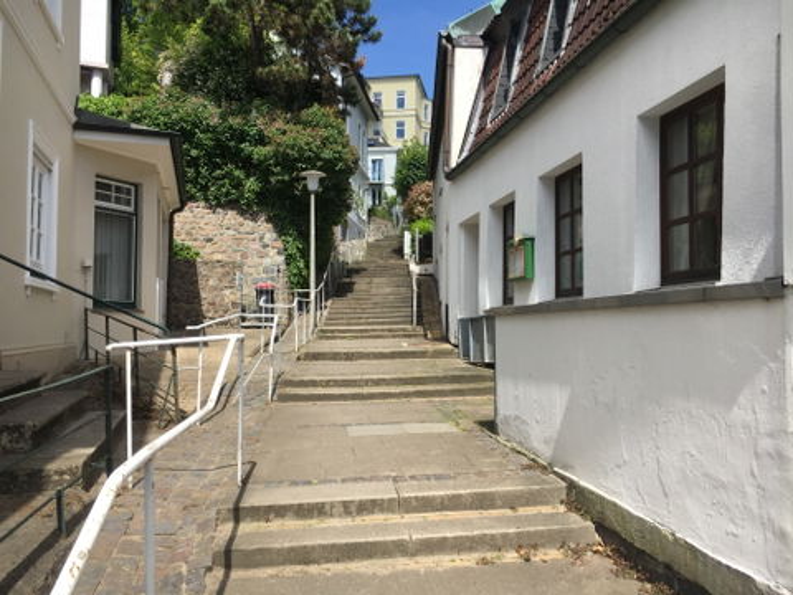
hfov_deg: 61.7
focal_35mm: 29
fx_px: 664
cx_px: 396
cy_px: 298
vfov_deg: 48.2
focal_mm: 4.15
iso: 25
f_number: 2.2
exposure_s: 1/1350
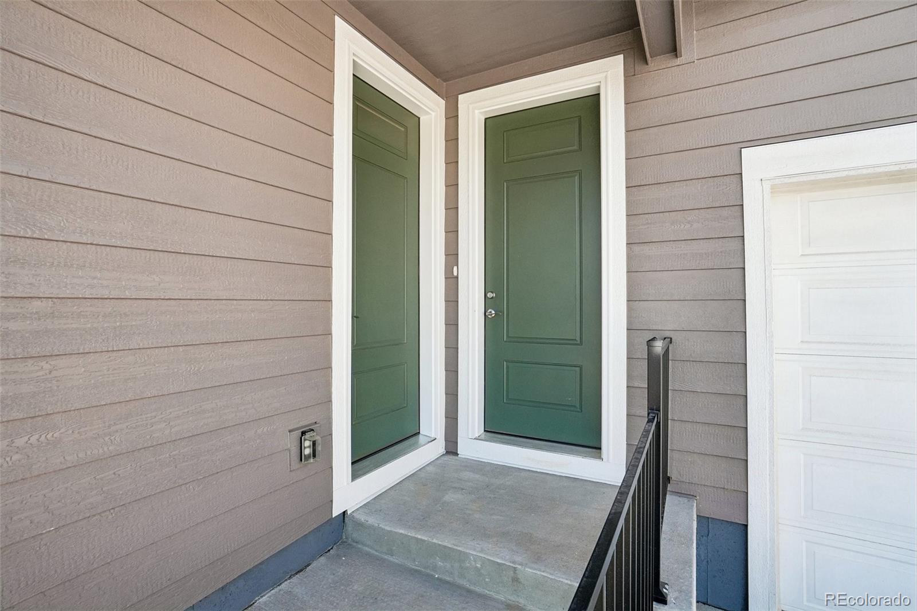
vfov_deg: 72.0
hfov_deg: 95.0
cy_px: 306
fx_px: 420
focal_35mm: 16
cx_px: 458
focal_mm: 11
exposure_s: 1/400
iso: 400
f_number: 8
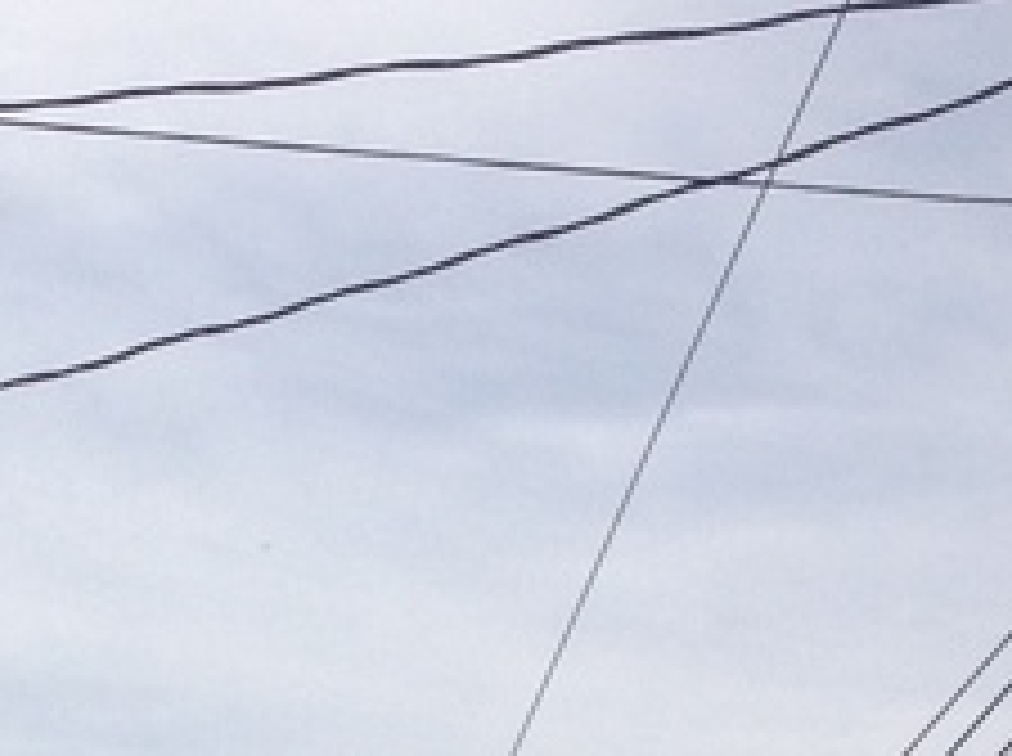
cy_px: 1467
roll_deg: -0.5
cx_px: -202
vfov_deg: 7.6
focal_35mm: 187
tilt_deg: +3.6
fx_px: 5458
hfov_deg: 10.4
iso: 50
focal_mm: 4.28
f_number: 2.4
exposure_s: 1/1623
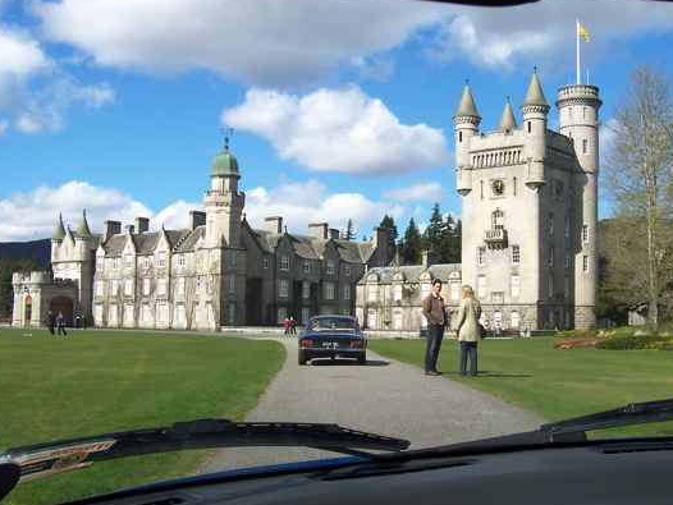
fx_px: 875
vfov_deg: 32.2
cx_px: 400
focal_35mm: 45
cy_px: 268
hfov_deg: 41.9
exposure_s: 1/350
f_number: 5.6
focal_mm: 5.6
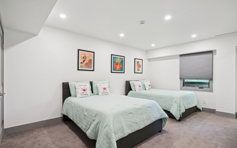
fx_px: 116
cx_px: 121
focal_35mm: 18
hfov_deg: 91.1
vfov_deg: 64.9
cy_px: 80
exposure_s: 1/10
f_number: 9
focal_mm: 17
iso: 400
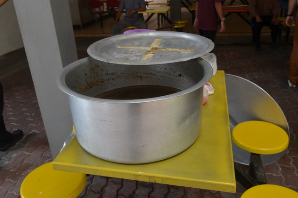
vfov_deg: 39.8
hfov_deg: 57.3
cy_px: 99
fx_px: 273
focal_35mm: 33
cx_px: 149
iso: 400
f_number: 5.6
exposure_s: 1/125
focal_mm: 22
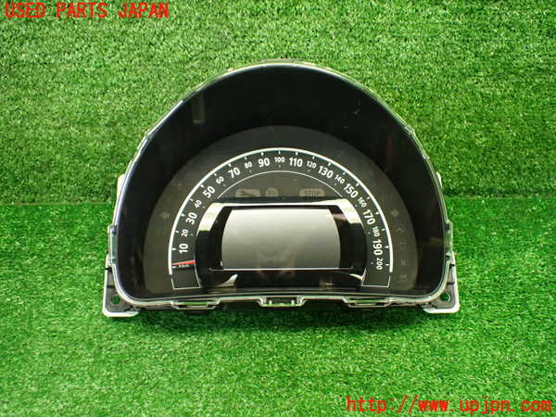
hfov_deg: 60.0
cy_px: 208
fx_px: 482
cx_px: 278
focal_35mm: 30
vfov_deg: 46.8
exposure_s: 1/100
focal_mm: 5.4
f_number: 2.3
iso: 800
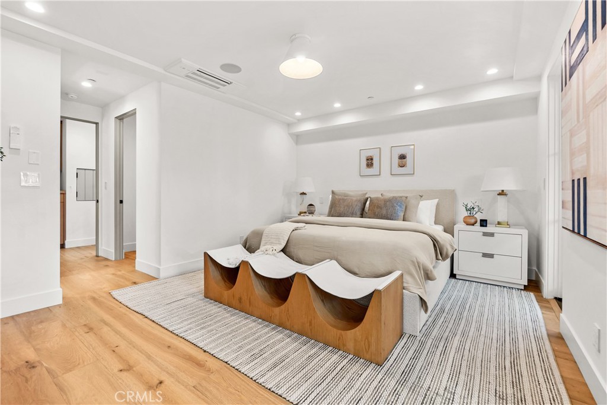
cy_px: 202
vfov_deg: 77.3
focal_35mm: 15
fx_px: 253
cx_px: 304
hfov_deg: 100.4
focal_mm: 10
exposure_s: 1/10
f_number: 8
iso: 400
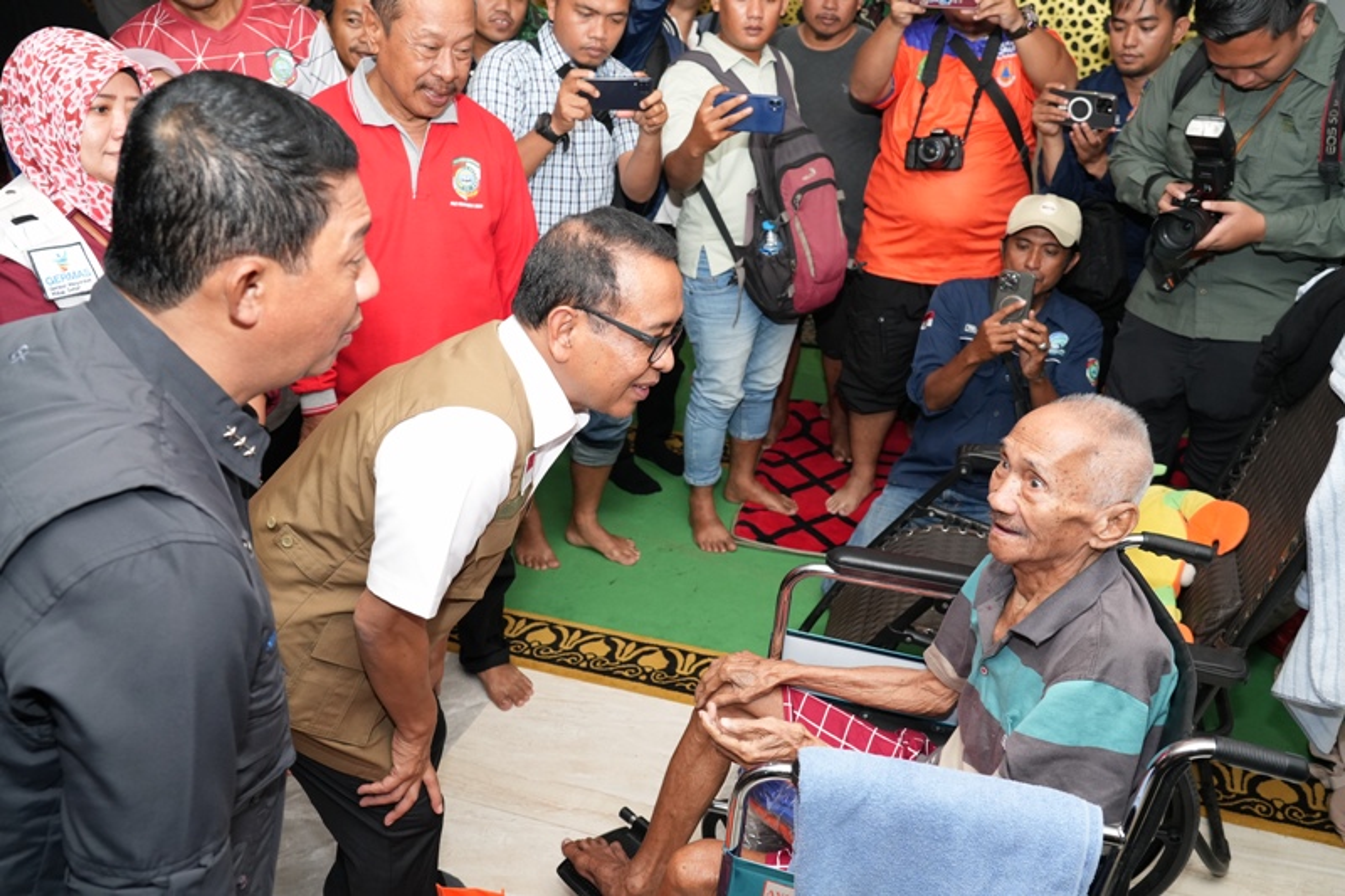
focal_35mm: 30
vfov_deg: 43.6
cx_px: 672
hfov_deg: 61.9
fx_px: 1121
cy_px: 448
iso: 2500
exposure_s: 1/200
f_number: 6.3
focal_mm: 30
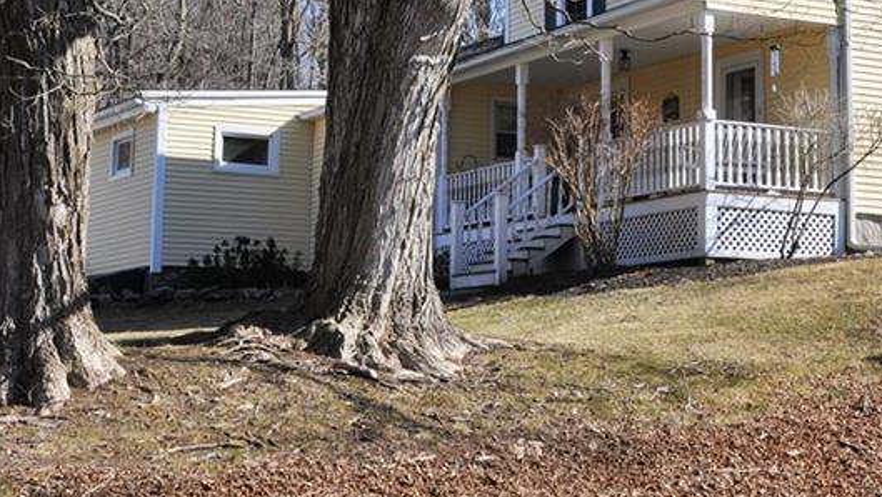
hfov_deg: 24.6
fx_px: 1989
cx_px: 705
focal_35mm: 85
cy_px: 109
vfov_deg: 14.2
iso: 200
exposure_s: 1/320
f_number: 9
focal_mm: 28
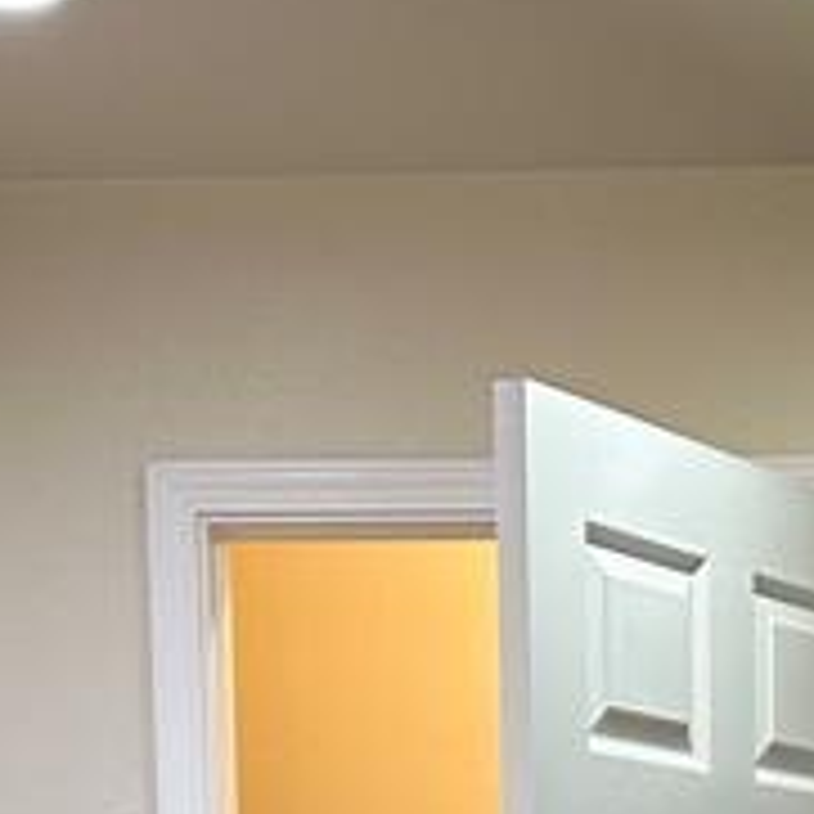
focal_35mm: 120
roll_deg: +0.2
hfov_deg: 14.3
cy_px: 1480
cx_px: 787
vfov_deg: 13.1
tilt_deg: -6.2
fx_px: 3193
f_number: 1.78
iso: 200
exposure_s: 1/120
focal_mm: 6.86
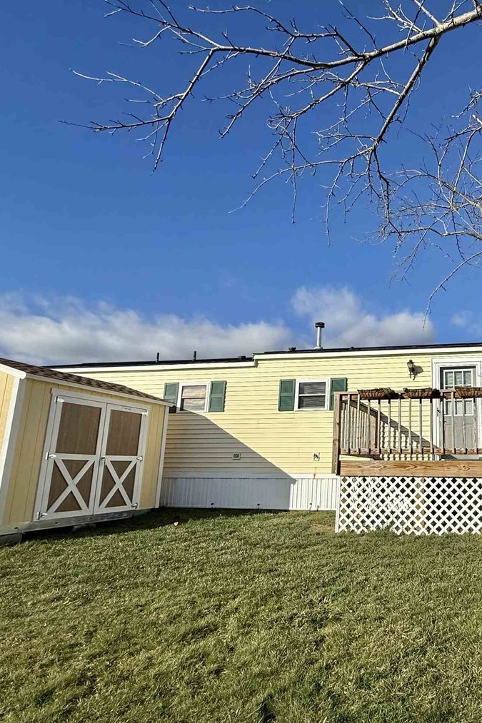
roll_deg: -0.2
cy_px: 376
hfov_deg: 50.0
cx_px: 418
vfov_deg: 76.1
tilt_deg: +12.0
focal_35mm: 23
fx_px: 462
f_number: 2.2
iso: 50
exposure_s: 1/4762
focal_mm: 2.22
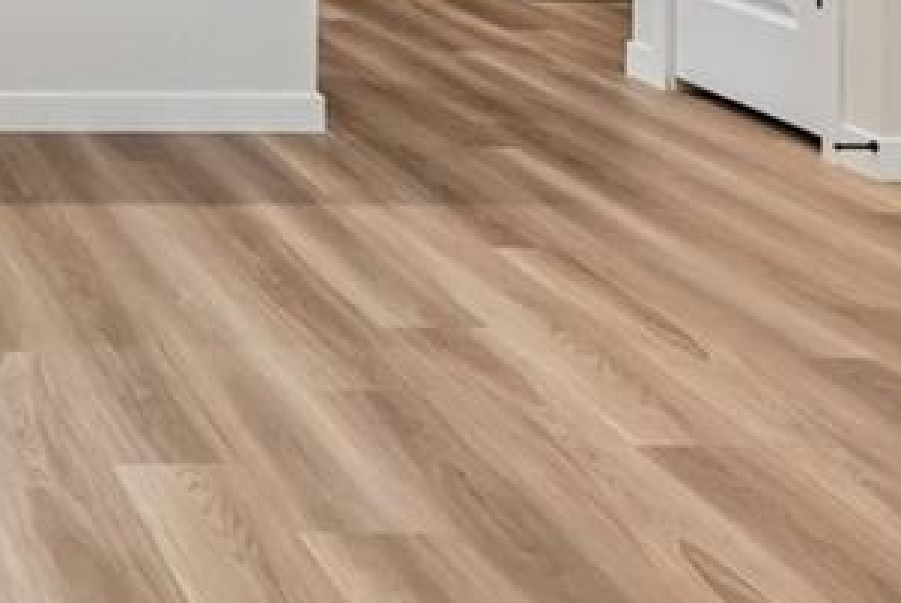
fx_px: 1879
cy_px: -376
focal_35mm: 75
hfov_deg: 22.9
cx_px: -379
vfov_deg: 16.2
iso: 64
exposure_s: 1/15
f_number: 9
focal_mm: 14
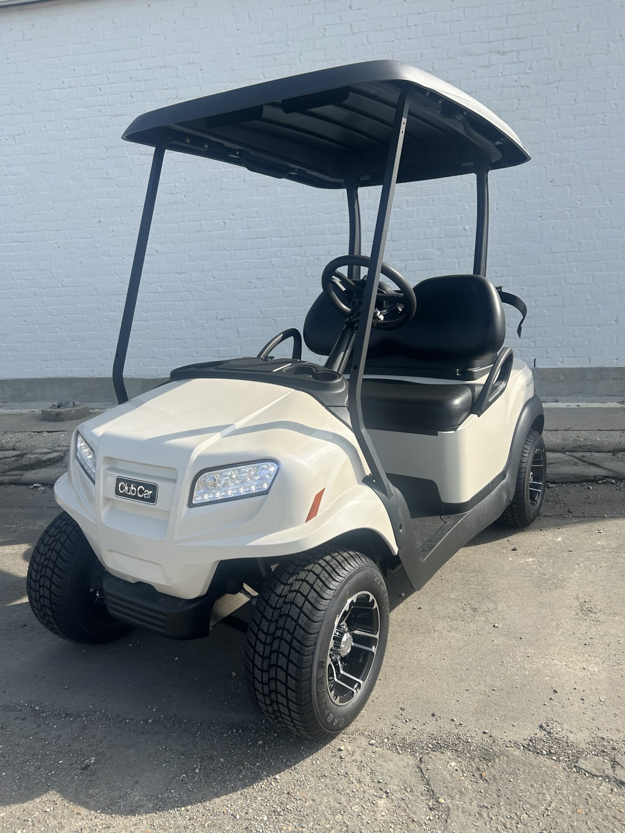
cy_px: 416
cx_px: 312
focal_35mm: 26
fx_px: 626
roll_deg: +1.9
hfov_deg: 53.1
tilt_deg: -12.6
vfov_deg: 67.3
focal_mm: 5.7
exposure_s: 1/3460
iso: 50
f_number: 1.5
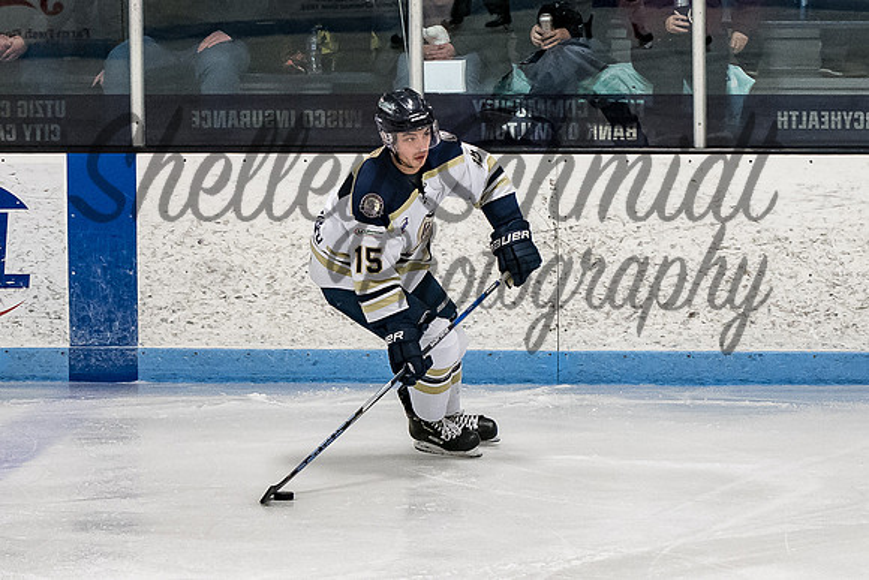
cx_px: 431
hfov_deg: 8.3
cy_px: 283
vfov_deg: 5.6
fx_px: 5957
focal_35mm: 247
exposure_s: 1/800
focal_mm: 82
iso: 2000
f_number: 4
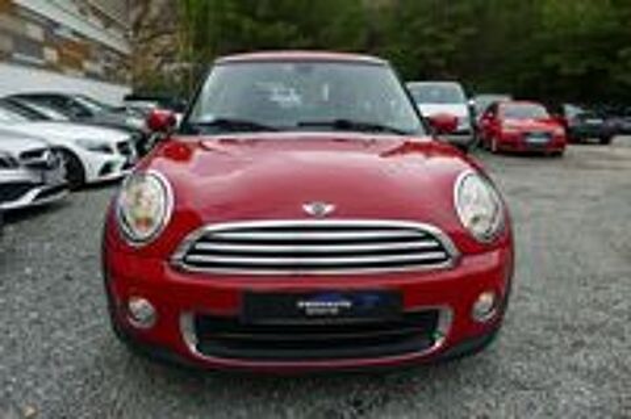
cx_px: 316
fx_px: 490
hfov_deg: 65.5
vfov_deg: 46.3
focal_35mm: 28
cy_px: 210
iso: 125
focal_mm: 10.11
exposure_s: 1/800
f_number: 2.9
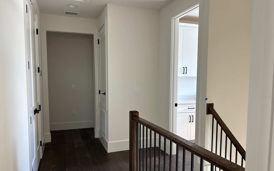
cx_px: 137
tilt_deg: -4.8
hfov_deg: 66.5
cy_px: 97
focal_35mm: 28
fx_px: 209
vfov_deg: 44.4
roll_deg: -0.1
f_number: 1.6
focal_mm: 5.96
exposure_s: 1/120
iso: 100
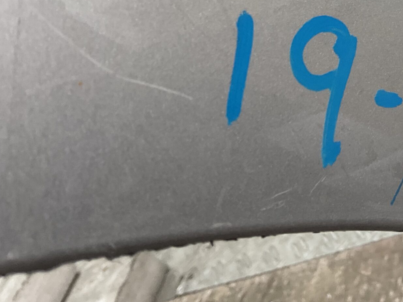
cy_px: 6
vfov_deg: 23.5
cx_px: 402
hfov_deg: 30.0
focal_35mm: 60
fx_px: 699
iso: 25
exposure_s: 1/100
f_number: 1.8
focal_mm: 3
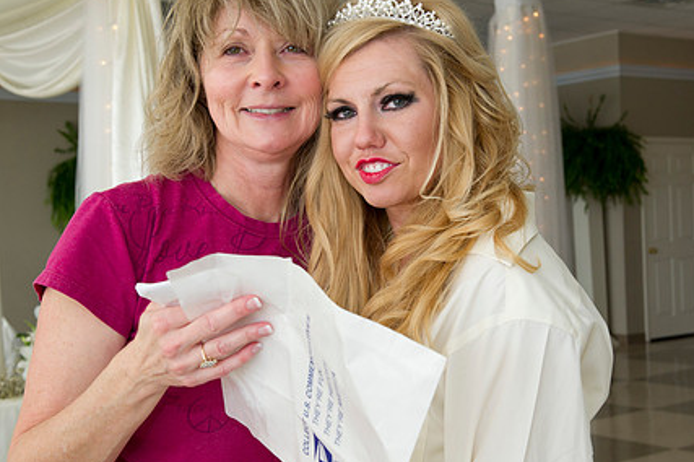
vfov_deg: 23.7
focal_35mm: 57
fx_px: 1098
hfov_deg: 35.0
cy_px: 226
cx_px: 392
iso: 1250
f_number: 7.1
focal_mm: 42
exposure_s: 1/200
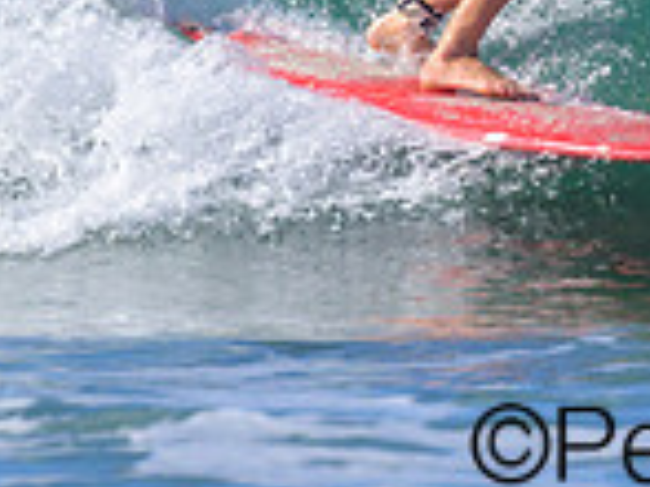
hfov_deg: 0.9
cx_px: 814
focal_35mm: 2196
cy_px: -290
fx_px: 41202
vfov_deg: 0.7
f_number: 11
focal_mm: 580
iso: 720
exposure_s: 1/2000
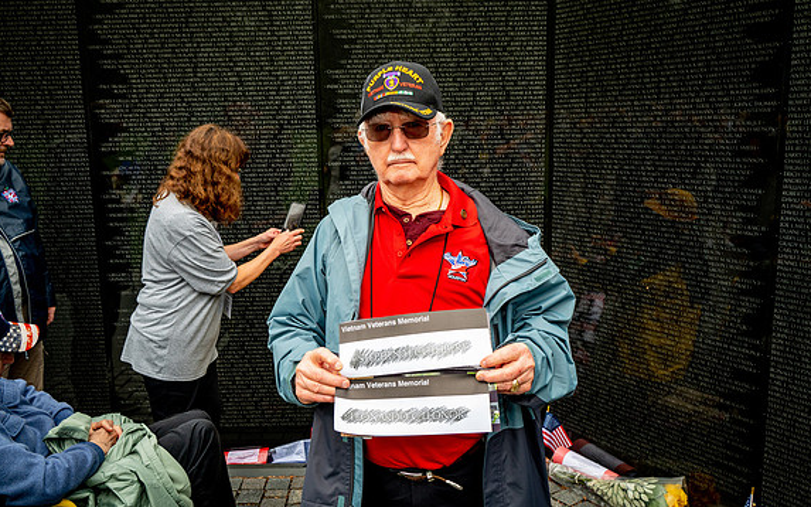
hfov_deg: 58.1
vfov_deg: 38.3
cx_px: 402
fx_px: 729
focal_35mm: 33
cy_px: 251
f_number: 8
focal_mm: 32
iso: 800
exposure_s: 1/640
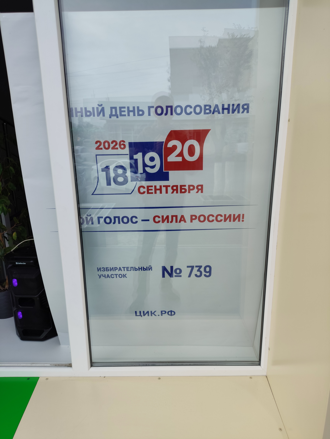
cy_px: 220
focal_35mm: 25
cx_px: 165
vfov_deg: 69.4
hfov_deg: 54.9
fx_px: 318
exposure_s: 1/476
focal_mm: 4.71
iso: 50
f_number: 1.79
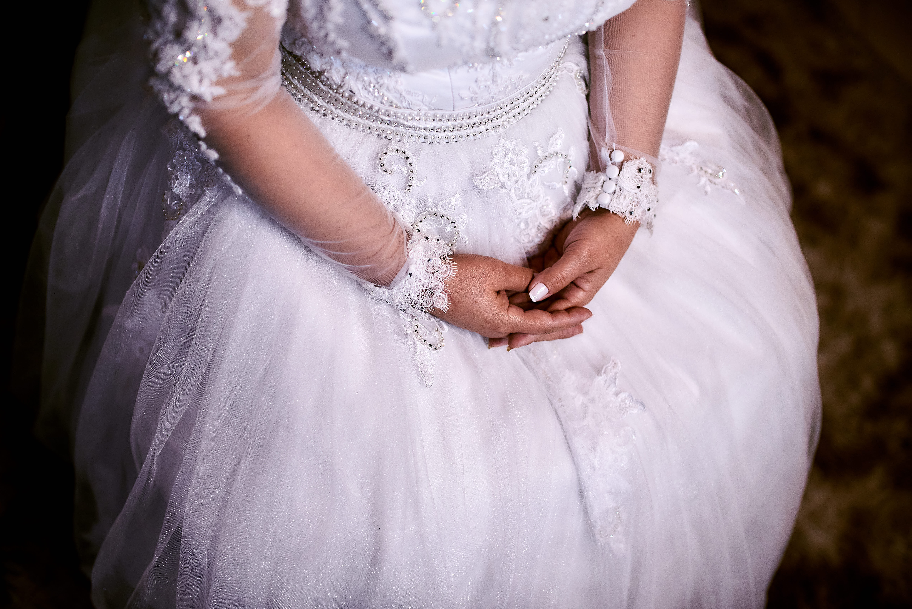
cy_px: 304
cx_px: 456
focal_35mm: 35
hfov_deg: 54.4
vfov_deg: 37.9
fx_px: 887
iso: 1000
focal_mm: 35
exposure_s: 1/1250
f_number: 1.8
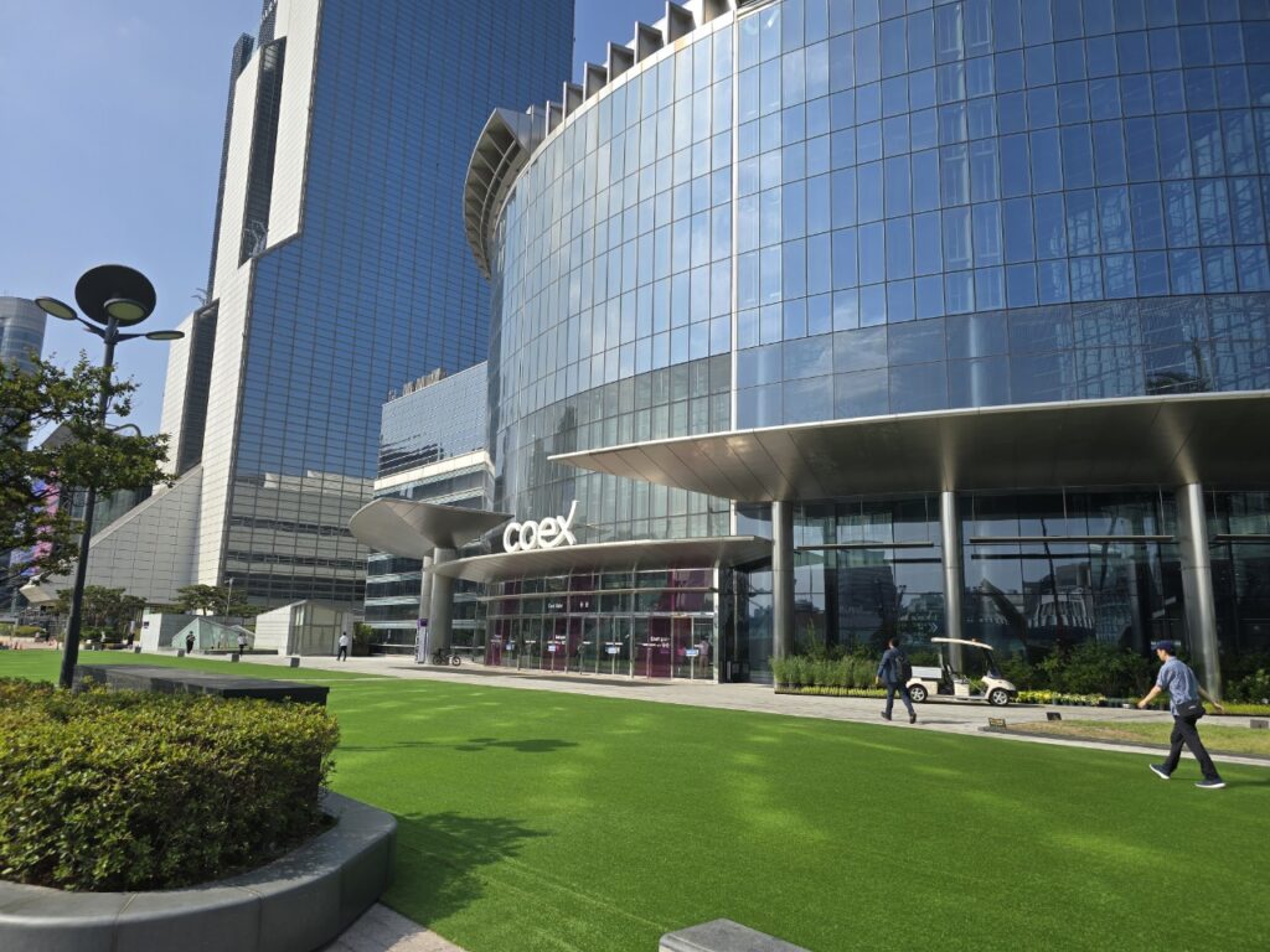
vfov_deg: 58.9
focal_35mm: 23
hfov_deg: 73.9
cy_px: 476
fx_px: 844
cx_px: 635
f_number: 1.7
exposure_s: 1/812
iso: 12
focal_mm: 6.3
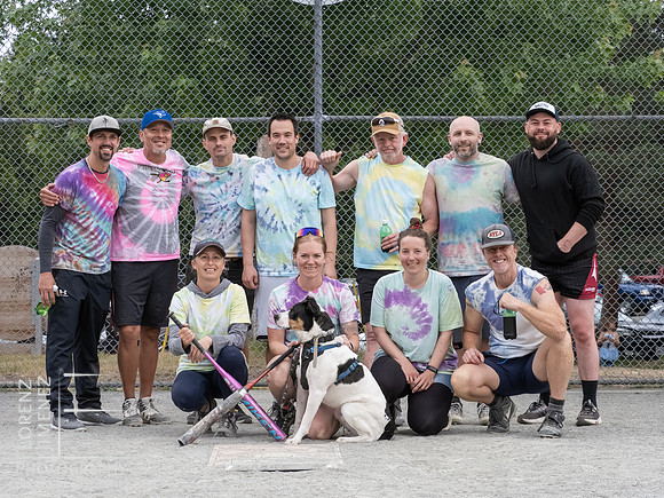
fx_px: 1835
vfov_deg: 15.5
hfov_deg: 20.5
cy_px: 265
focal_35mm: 96
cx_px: 353
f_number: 5
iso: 2000
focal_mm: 45
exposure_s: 1/1600
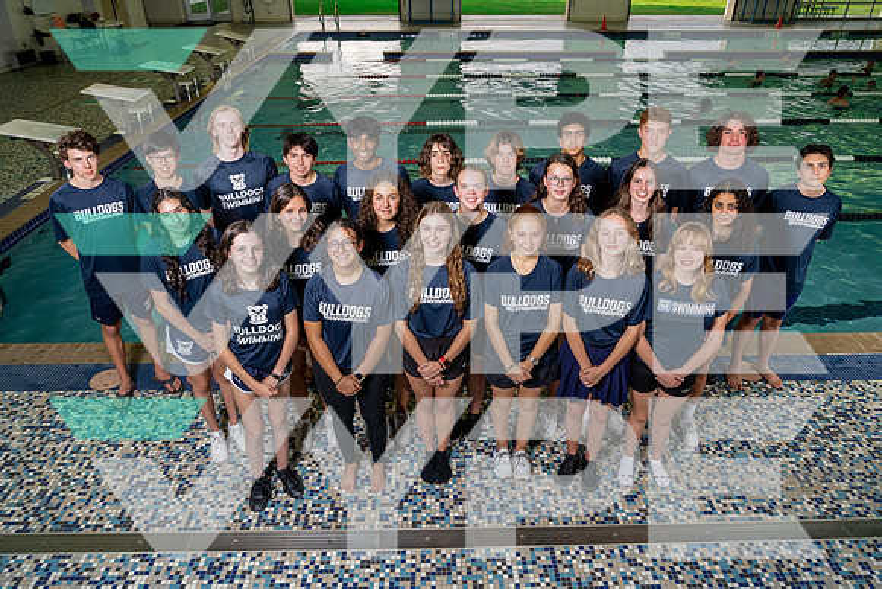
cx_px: 443
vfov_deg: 51.8
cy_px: 294
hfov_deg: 72.0
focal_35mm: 25
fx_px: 607
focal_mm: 24
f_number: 8
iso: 400
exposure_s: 1/250
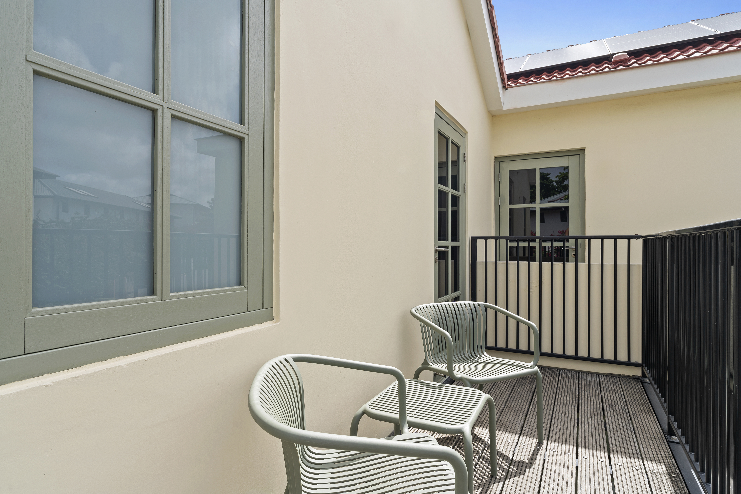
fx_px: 412
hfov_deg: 84.0
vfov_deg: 61.9
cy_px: 247
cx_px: 370
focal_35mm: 20
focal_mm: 20
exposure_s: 1/80
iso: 250
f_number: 10
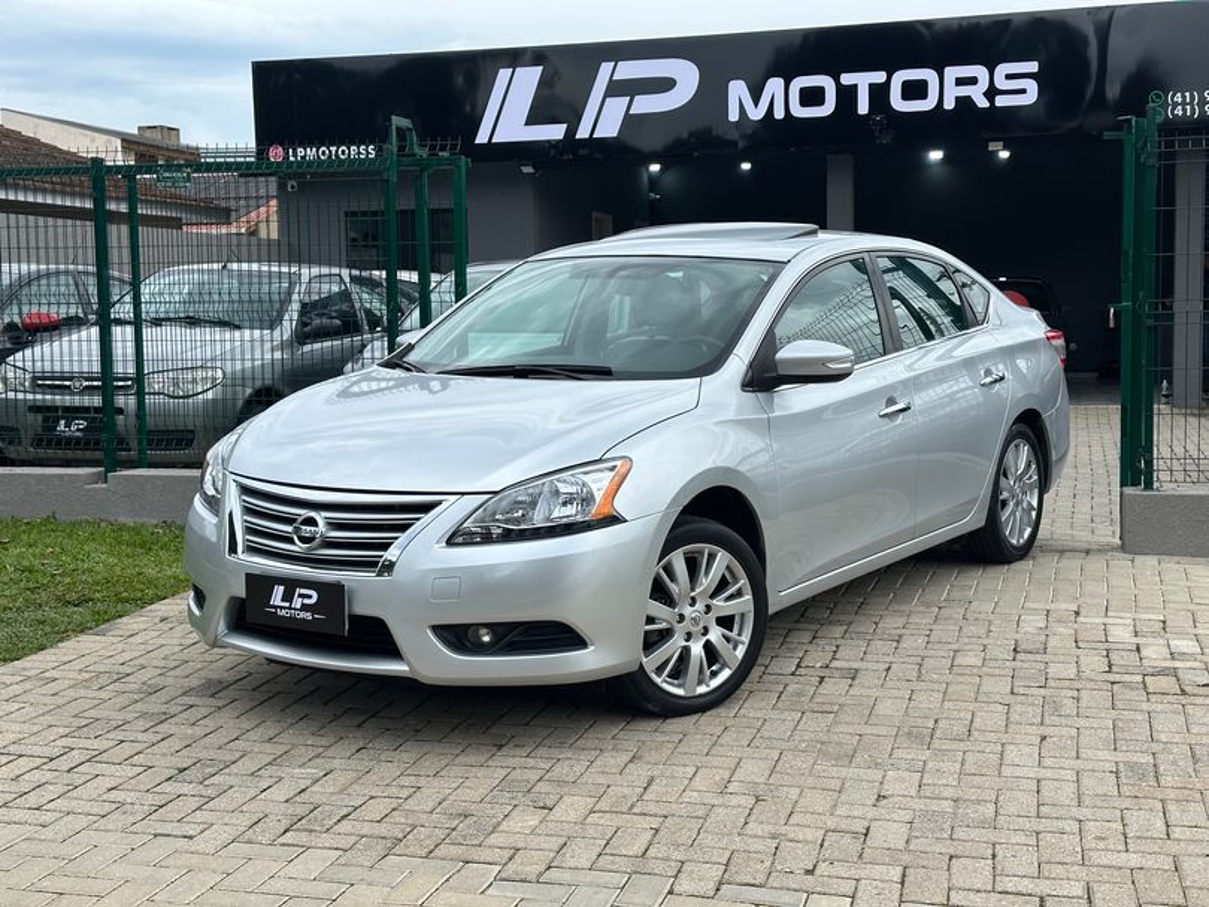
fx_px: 1677
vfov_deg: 30.3
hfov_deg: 39.6
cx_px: 604
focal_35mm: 48
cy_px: 454
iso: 64
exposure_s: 1/1783
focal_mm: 6.86
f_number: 1.78
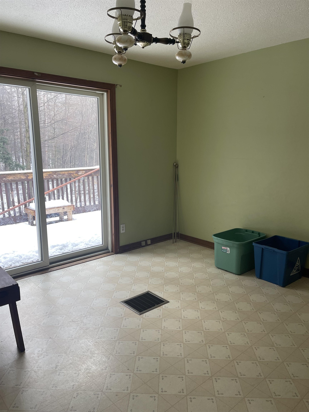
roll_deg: +0.3
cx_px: 154
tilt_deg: -9.6
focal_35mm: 26
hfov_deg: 53.1
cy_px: 206
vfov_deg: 67.3
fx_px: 309
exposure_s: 1/121
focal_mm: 5.1
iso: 100
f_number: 1.6
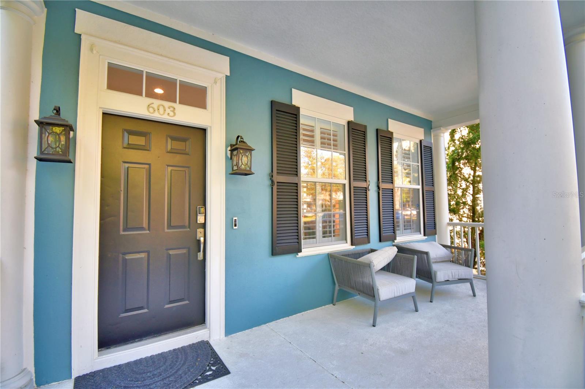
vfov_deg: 77.3
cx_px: 292
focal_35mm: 15
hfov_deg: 100.4
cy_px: 194
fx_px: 244
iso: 400
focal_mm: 10
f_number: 4.5
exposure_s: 1/125
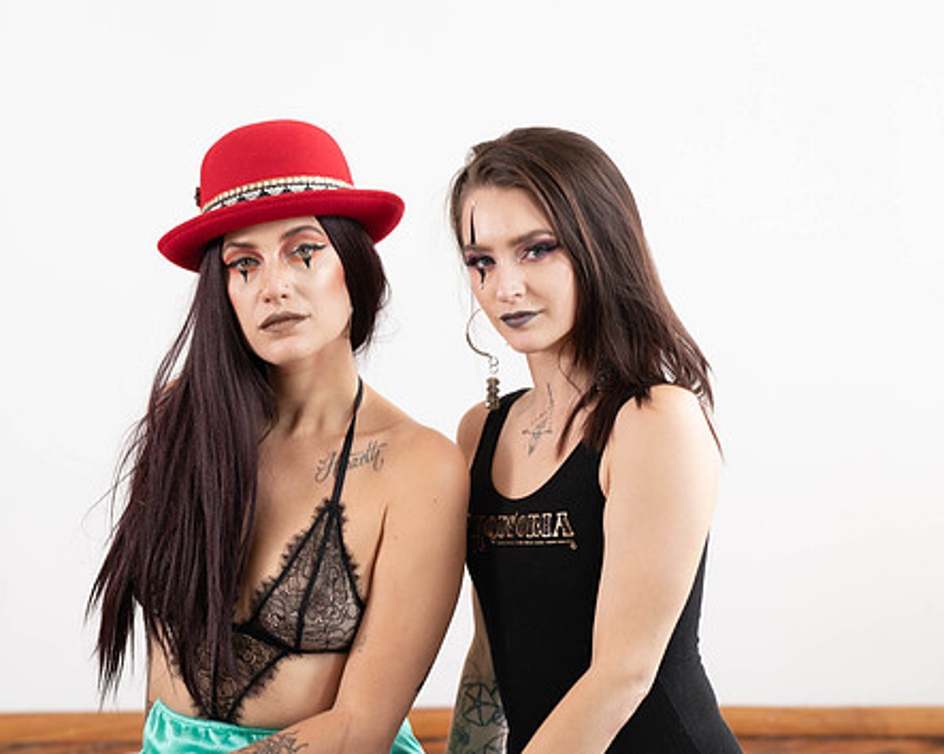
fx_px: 3435
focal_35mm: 123
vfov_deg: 12.5
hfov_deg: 15.6
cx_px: 484
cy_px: 363
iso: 320
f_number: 6.3
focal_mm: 100
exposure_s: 1/20
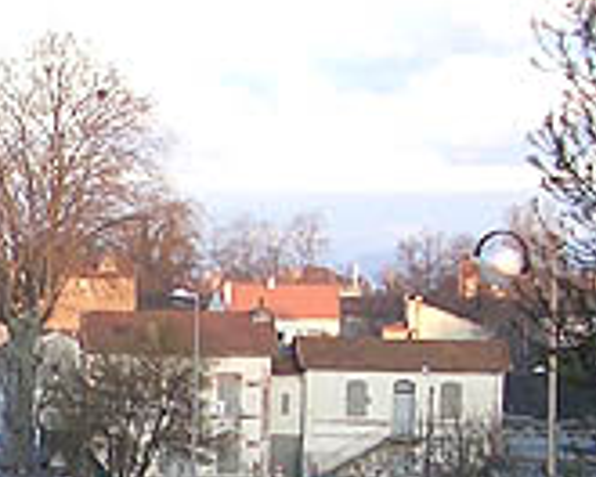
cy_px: 708
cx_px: -155
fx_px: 2928
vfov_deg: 9.1
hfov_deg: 11.4
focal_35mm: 166
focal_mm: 5.8
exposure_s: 1/80
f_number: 2.6
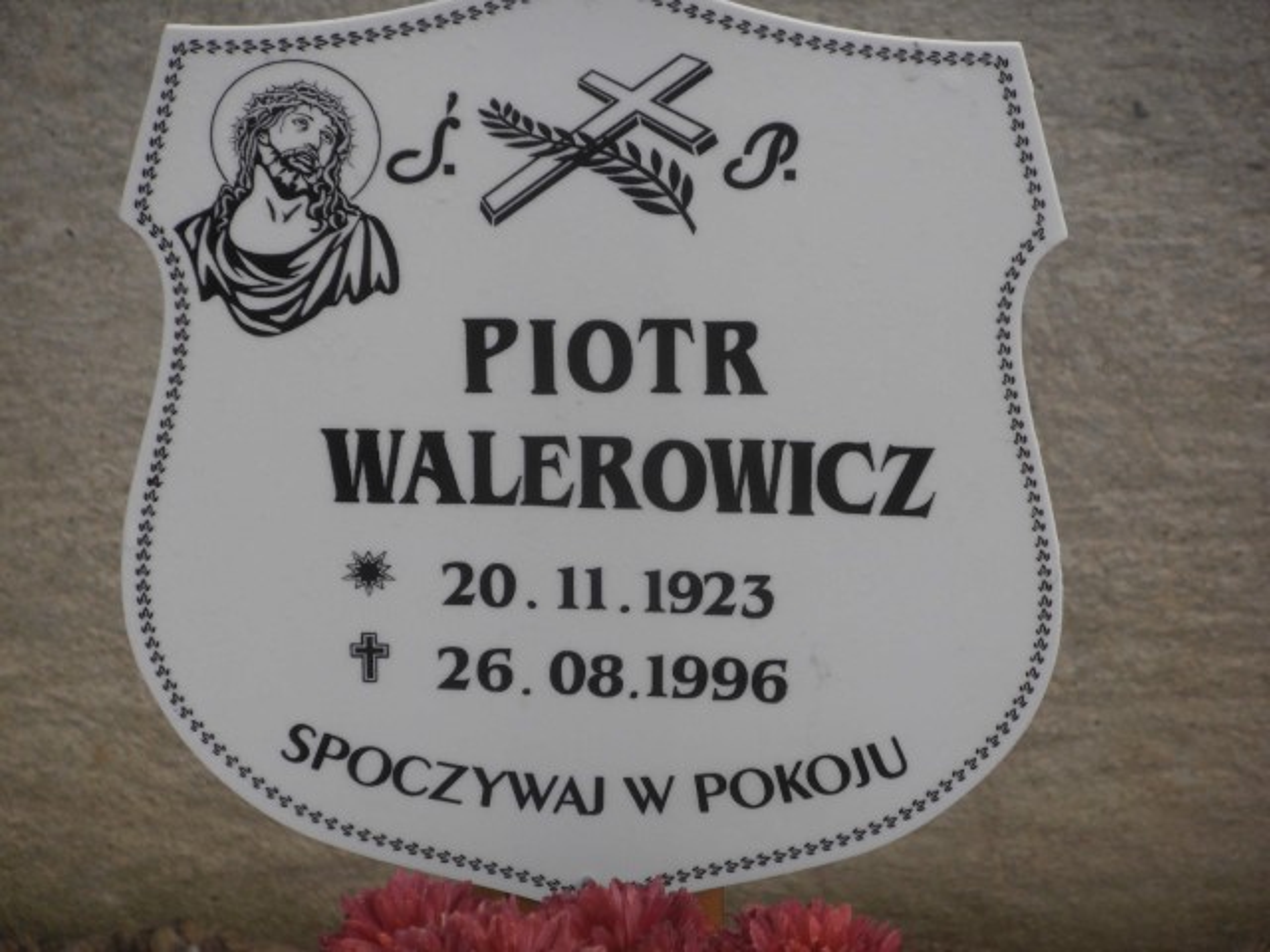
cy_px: 476
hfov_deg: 8.2
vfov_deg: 6.2
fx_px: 8805
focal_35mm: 240
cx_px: 635
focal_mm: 42.54
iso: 80
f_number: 5.7
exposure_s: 1/250
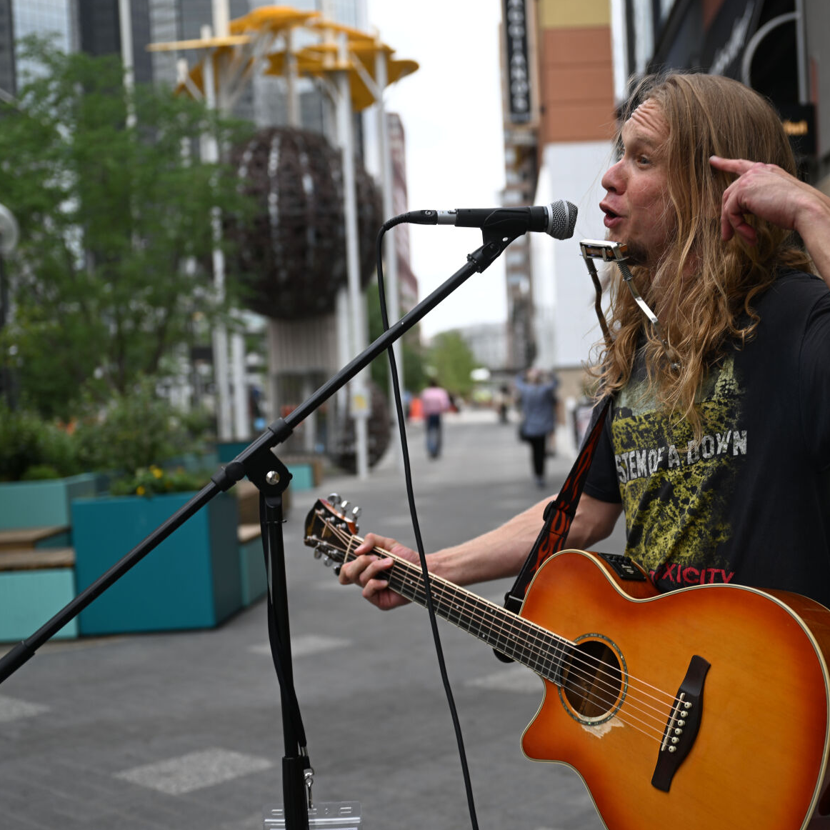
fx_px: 1329
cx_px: 548
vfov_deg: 34.7
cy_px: 417
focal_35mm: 49
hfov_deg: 34.4
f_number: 2.8
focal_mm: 38
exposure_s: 1/500
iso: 64
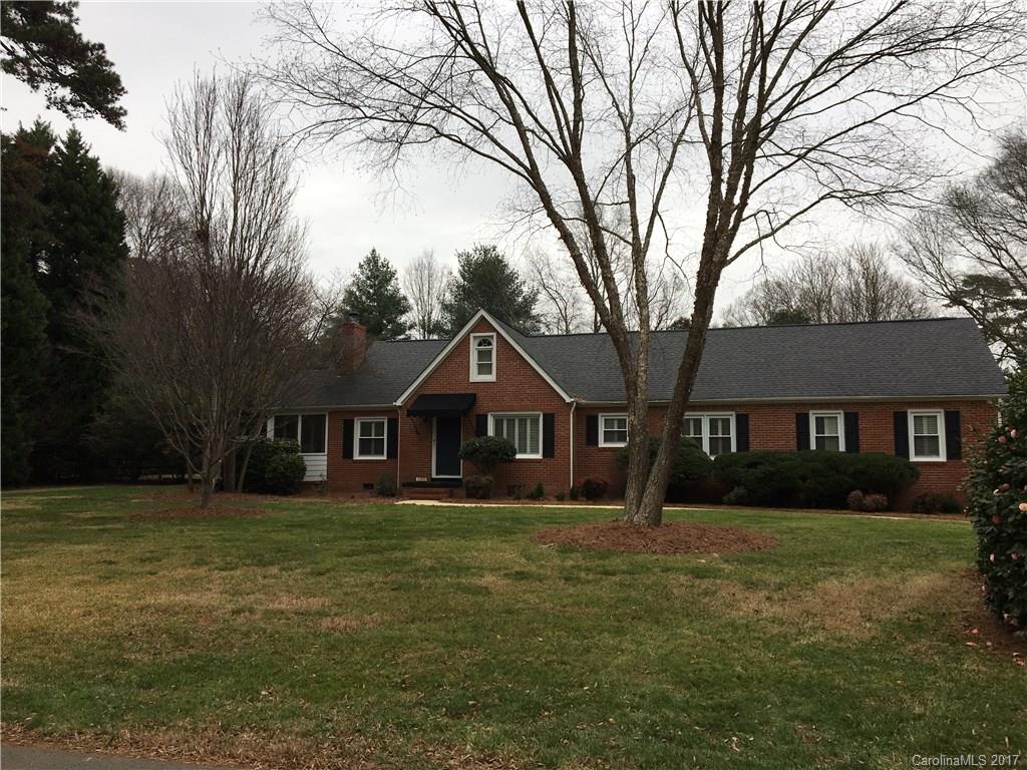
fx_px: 860
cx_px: 514
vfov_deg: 48.2
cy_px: 385
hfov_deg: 61.7
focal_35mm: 29
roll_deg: +0.3
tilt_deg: +6.2
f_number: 2.2
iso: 25
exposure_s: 1/337
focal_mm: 4.15
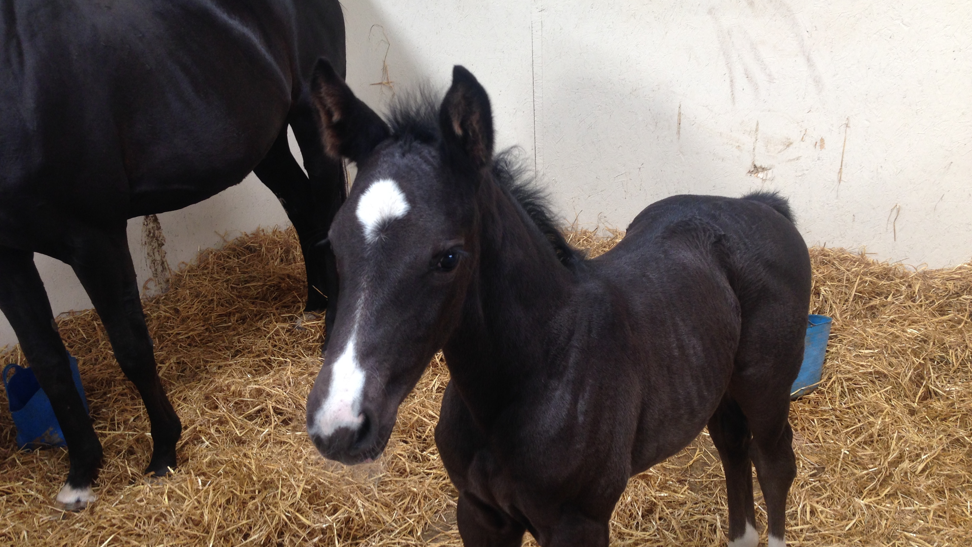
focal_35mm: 36
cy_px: 296
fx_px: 928
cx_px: 486
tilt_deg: -23.6
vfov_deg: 32.8
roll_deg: +1.9
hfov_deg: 55.3
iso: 64
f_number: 2.4
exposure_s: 1/60
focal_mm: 4.12
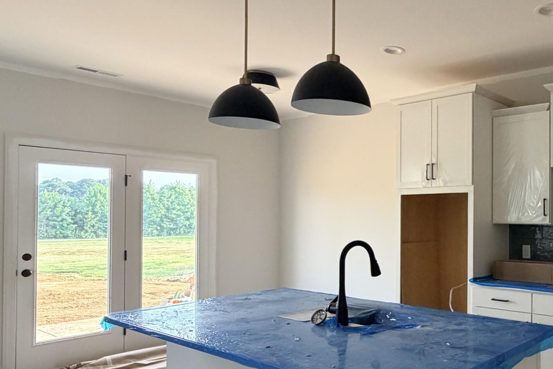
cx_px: 472
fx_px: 476
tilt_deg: +0.1
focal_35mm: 31
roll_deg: +0.7
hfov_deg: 54.4
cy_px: 211
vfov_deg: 42.2
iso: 250
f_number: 2.2
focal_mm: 2.22
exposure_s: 1/121
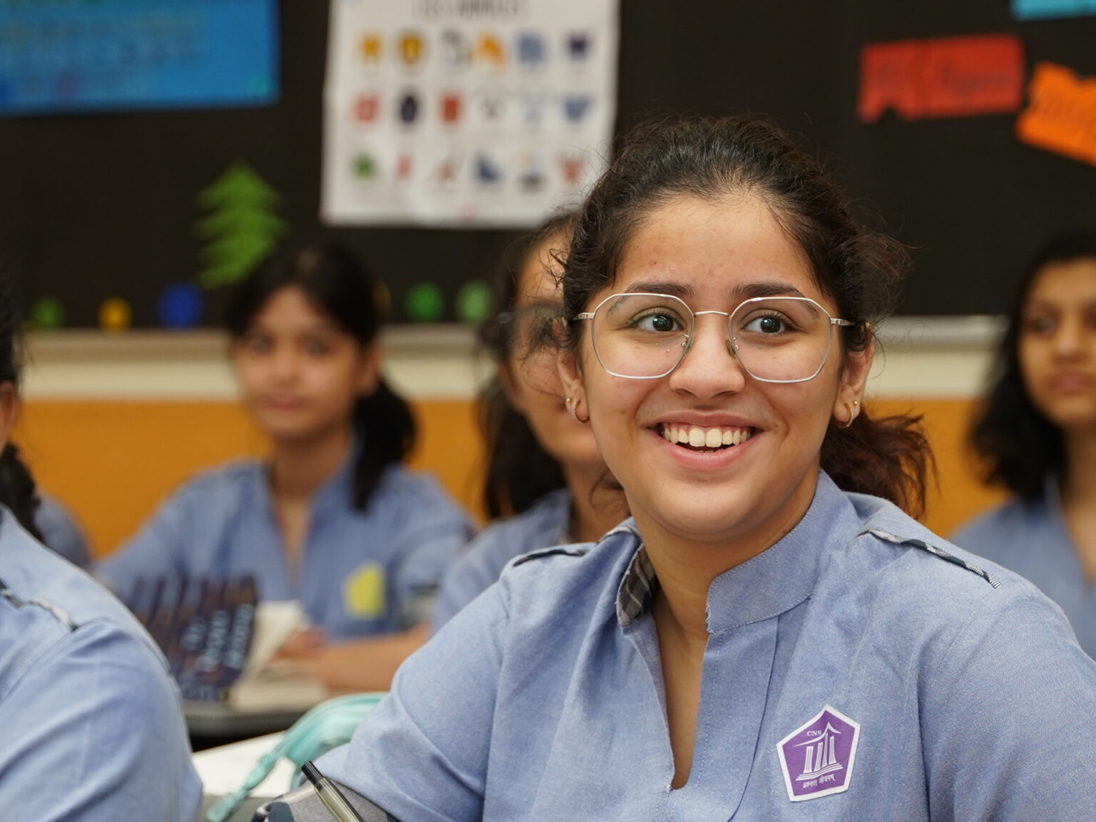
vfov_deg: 10.8
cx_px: 365
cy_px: 557
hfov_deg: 14.4
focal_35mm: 137
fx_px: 4337
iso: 640
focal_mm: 57.1
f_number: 2.8
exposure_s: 1/200
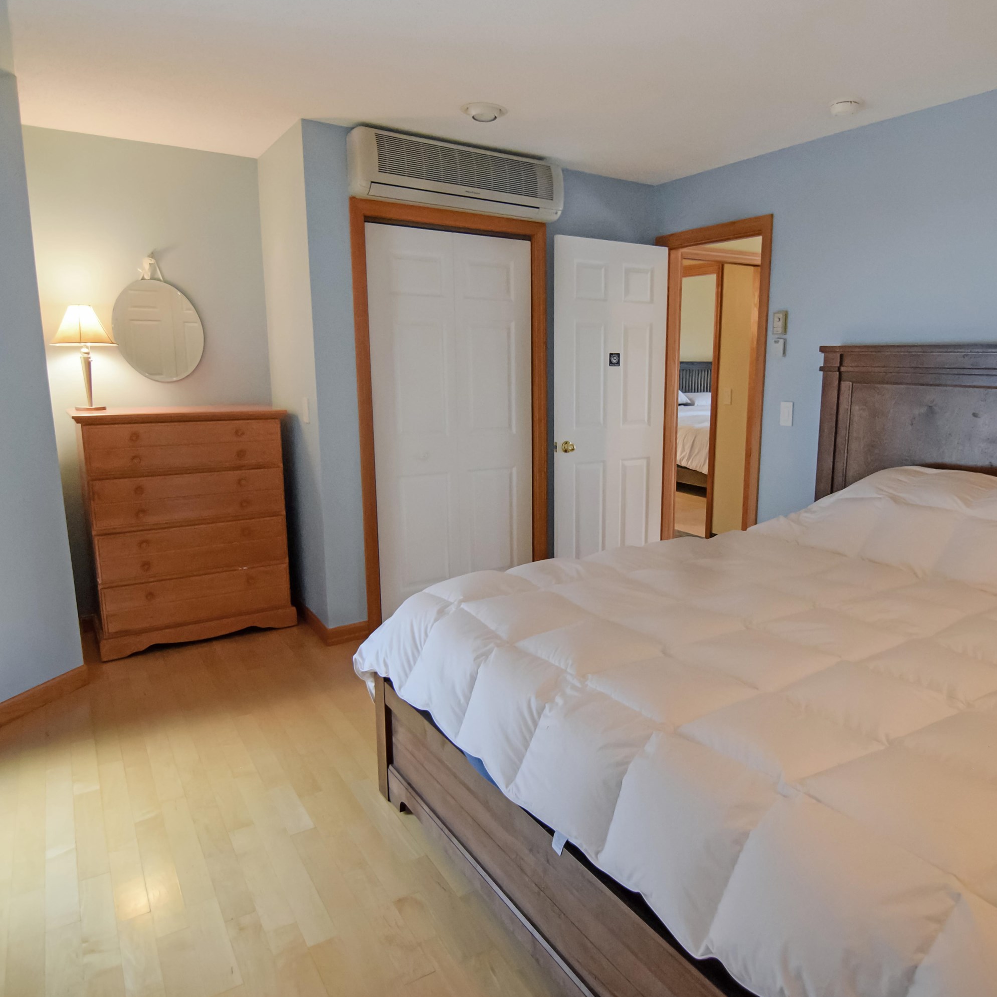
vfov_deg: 70.5
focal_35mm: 22
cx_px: 593
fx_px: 706
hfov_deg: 69.8
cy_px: 498
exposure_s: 1/320
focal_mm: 11
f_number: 2.8
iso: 3200
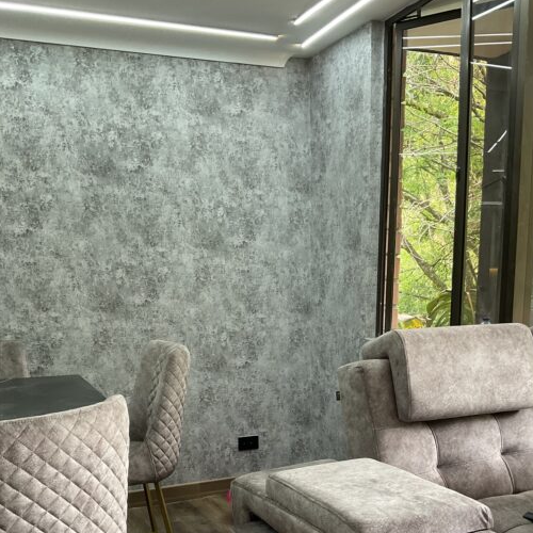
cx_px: 265
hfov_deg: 40.9
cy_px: 422
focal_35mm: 41
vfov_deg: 39.4
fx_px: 714
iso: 64
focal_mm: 3
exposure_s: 1/60
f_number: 1.8
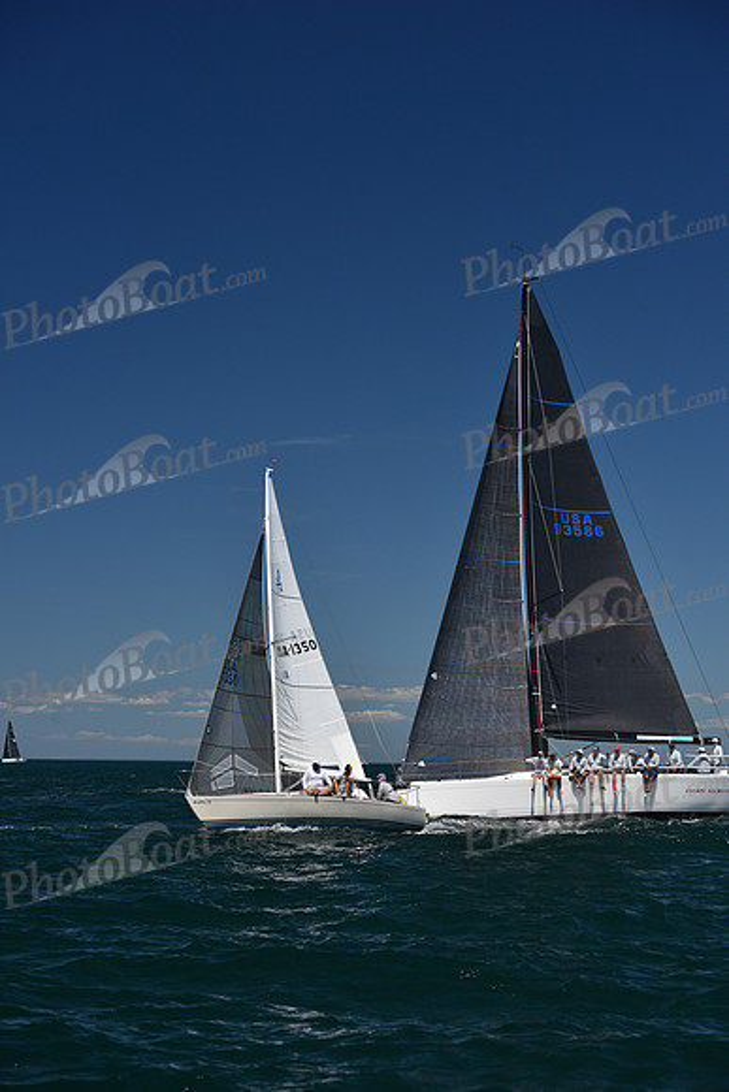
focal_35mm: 70
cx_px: 364
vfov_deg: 28.8
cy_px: 546
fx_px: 2125
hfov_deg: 19.5
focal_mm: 70
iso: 250
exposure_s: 1/800
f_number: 6.3
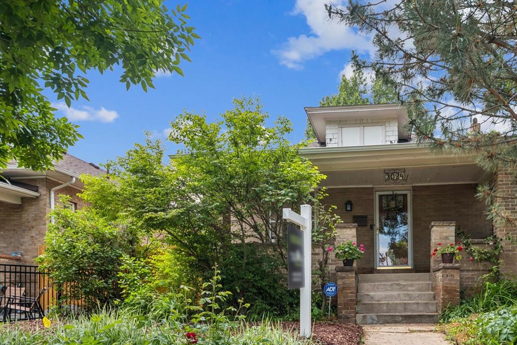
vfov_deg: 48.3
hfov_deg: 67.1
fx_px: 373
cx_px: 354
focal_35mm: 26
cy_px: 242
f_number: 7.1
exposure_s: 1/320
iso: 400
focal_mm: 18
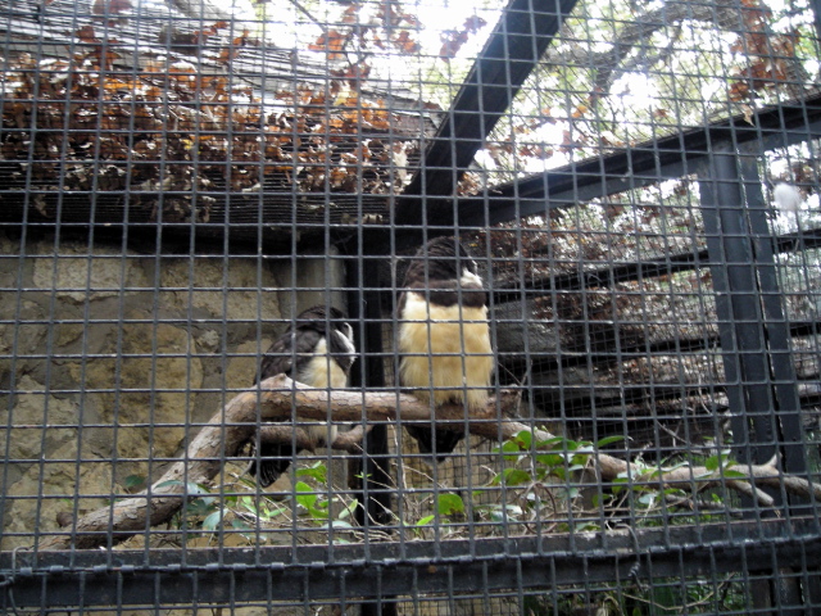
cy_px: 308
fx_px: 901
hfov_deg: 49.0
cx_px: 410
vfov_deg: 37.7
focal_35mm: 38
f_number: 3.2
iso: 200
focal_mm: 6.3
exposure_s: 1/28.2
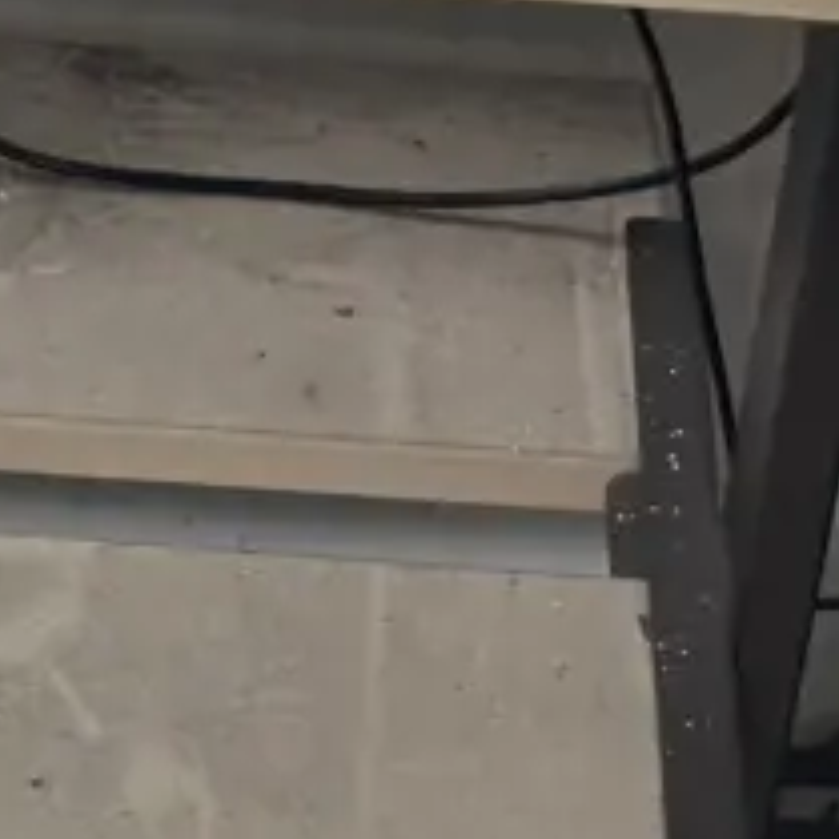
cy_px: 759
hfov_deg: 8.9
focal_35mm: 195
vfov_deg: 8.9
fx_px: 5347
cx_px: 88
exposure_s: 1/60
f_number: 1.78
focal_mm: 6.76
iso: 250
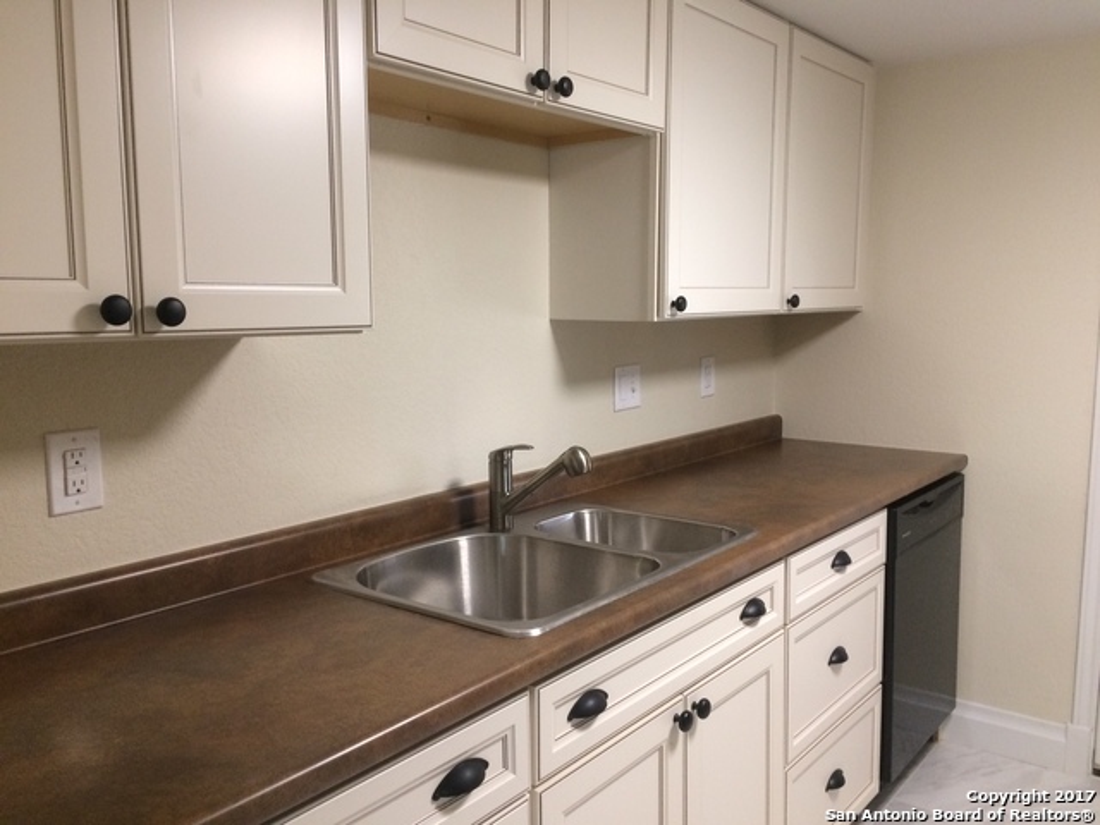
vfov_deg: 48.2
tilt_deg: -4.6
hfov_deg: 61.7
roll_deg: -0.3
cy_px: 412
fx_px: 922
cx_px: 550
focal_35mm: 29
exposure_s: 1/30
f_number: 2.2
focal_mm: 4.15
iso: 125
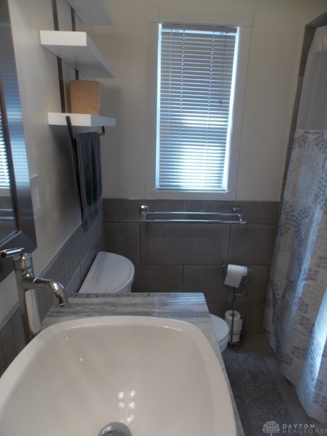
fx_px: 290
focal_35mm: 23
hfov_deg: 58.9
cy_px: 218
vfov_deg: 73.9
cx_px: 164
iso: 80
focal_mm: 4
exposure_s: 1/30
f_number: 3.1
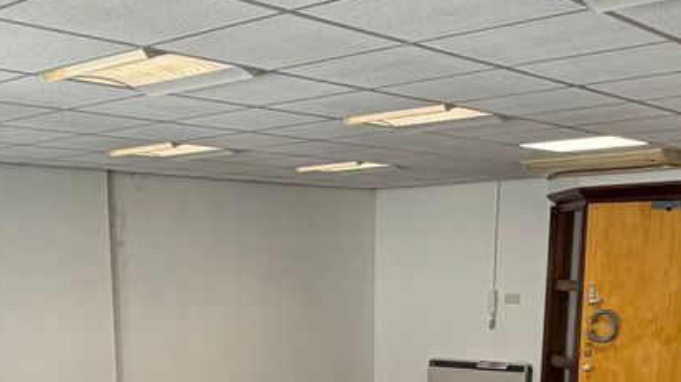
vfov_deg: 25.5
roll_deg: +1.4
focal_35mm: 41
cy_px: 478
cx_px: 221
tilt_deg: -11.8
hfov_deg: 48.5
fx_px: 740
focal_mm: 2.22
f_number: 2.2
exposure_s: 1/100
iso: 160
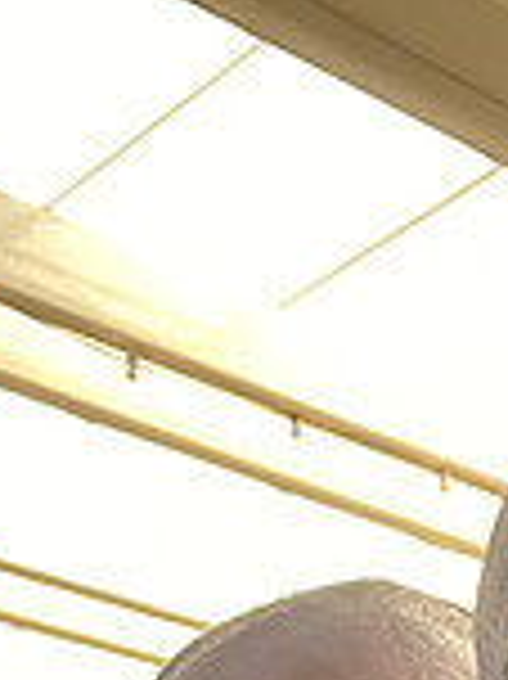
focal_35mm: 115
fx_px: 2253
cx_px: 483
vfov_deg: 14.9
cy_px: 1220
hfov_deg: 12.7
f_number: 2.2
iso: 160
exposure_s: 1/60
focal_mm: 2.71
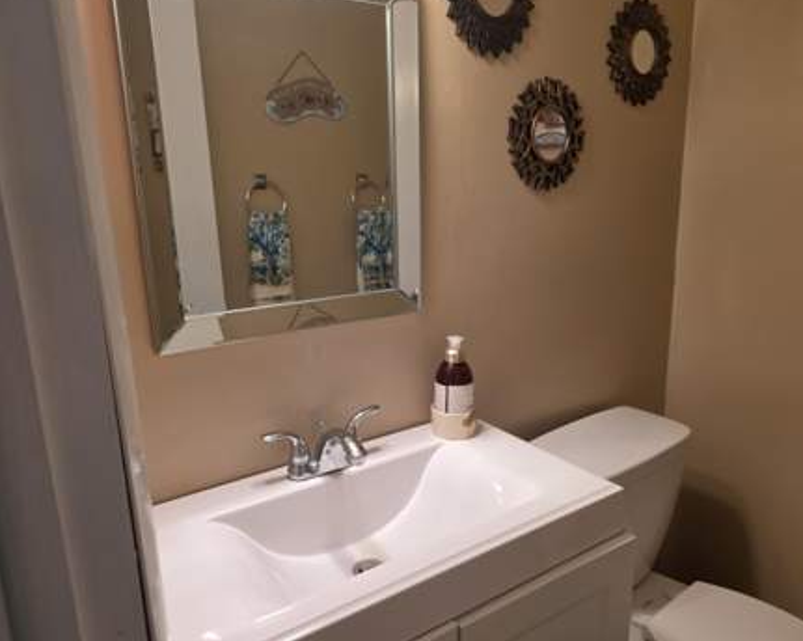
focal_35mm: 25
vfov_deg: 56.7
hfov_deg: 68.1
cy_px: 321
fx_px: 594
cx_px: 386
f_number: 1.7
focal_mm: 6.25
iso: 250
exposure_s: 1/120
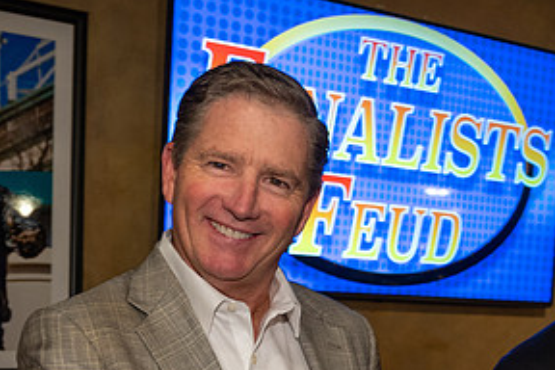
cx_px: 252
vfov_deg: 21.4
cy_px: 374
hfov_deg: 32.9
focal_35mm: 61
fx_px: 940
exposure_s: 1/100
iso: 2500
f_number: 4
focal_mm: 27
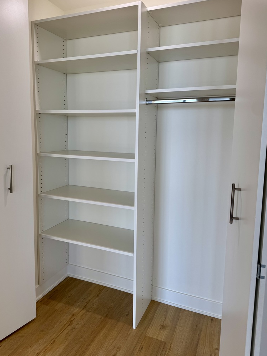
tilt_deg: -6.1
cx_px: 124
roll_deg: -0.5
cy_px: 164
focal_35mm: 26
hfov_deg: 53.0
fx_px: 267
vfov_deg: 67.2
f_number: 1.78
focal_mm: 6.76
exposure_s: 1/131
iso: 50
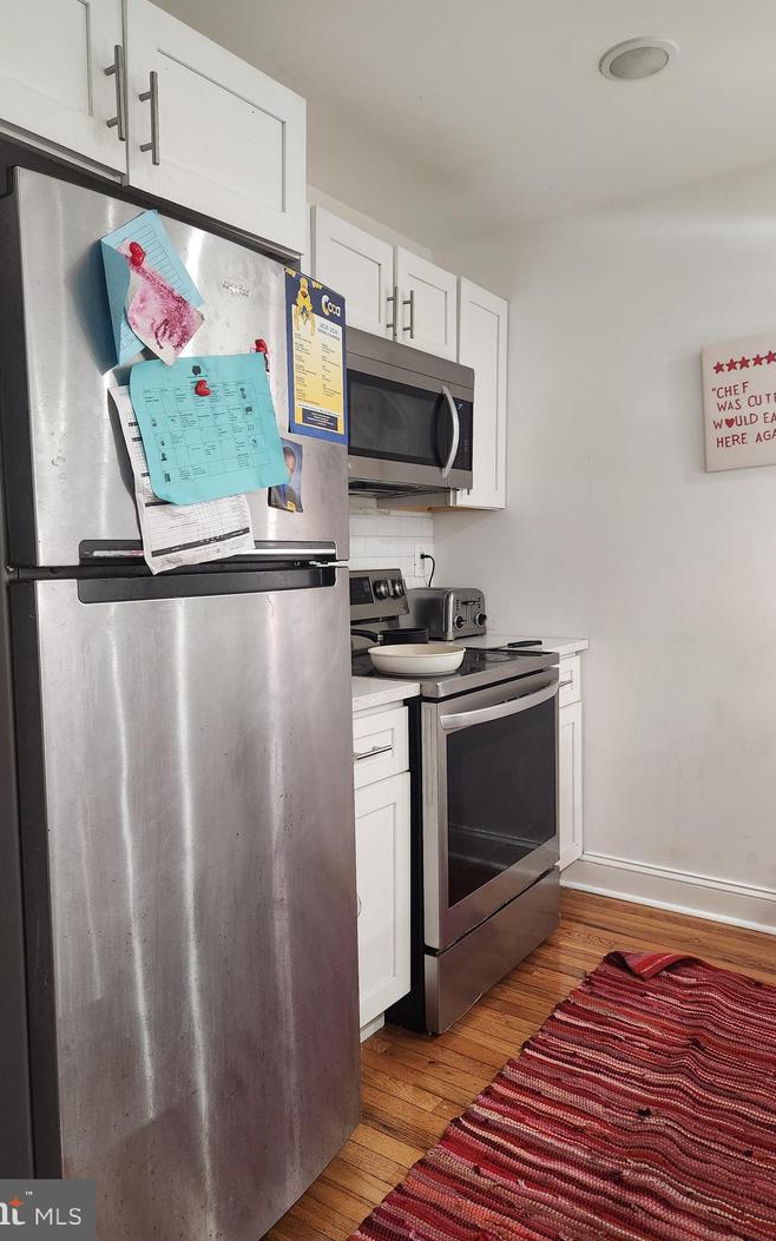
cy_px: 610
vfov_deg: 72.5
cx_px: 366
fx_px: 846
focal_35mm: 25
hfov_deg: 49.2
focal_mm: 5.4
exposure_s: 1/120
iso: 640
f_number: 1.8
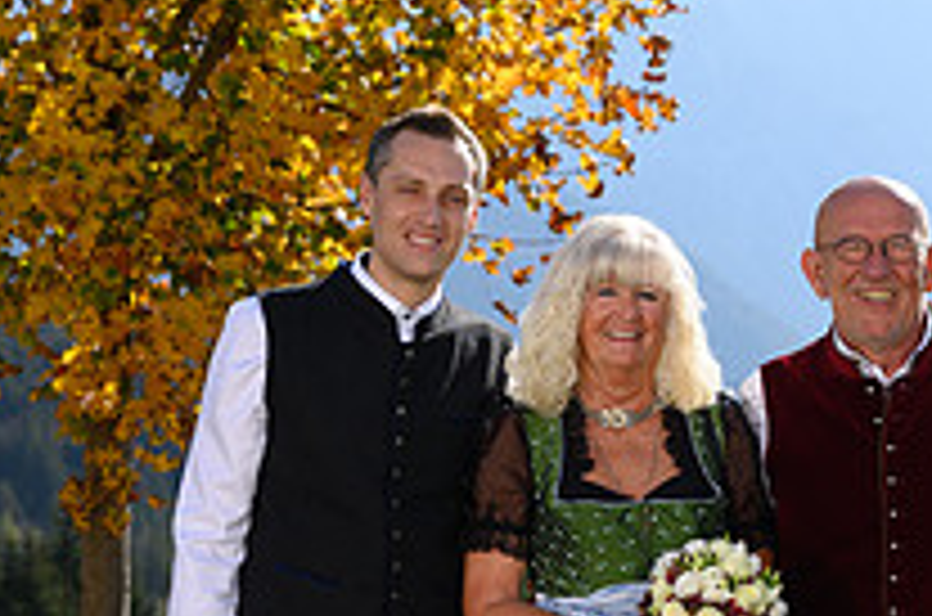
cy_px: 638
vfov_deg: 10.2
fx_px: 3409
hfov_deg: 15.4
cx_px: 824
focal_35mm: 132
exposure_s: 1/1000
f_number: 4
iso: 100
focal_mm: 47
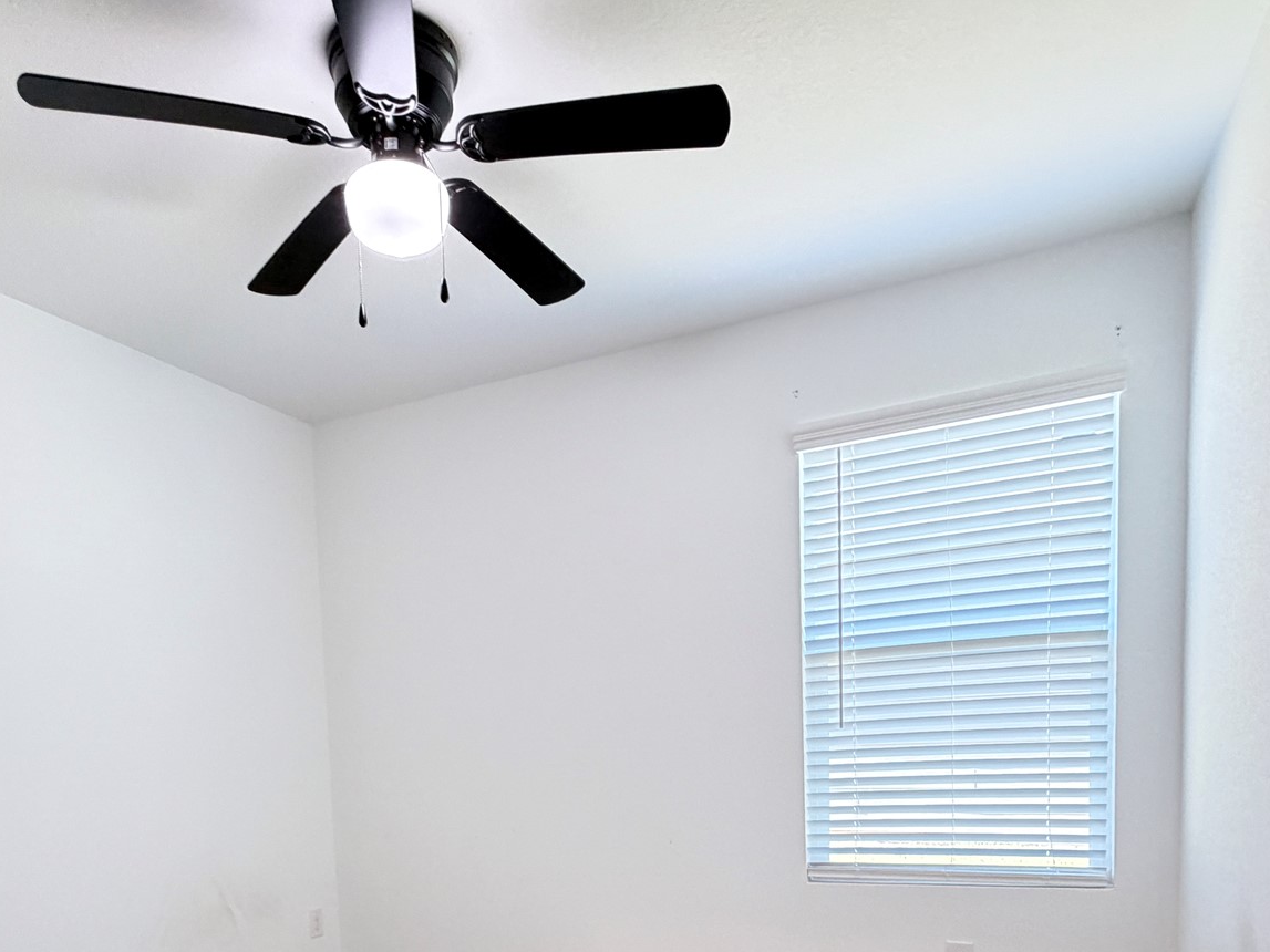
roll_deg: +1.8
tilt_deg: -5.8
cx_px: 555
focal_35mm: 25
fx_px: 917
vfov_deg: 50.2
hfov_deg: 69.1
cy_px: 813
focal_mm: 2.22
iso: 320
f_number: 2.2
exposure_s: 1/60
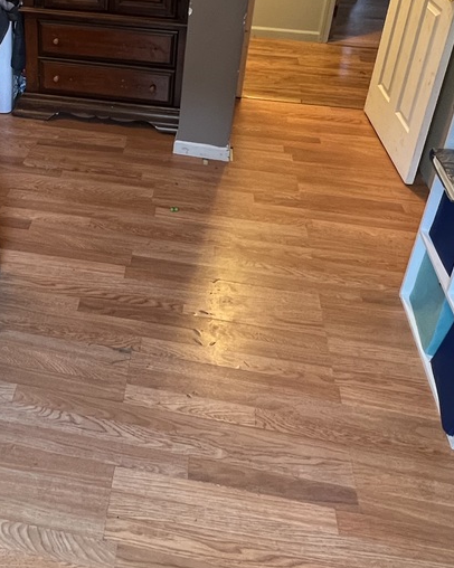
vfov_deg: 46.2
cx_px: 96
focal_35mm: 36
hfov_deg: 39.6
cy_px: 75
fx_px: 605
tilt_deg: -26.9
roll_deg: -1.3
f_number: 1.8
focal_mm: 1.57
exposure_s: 1/60
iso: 500
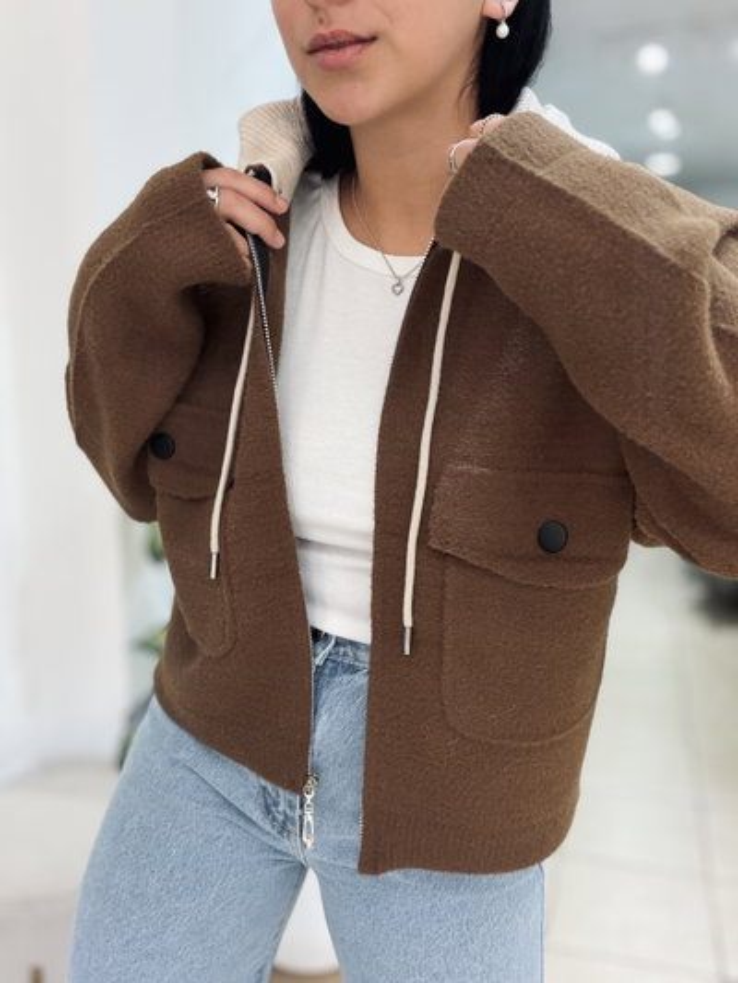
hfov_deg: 46.8
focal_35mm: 30
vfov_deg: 60.0
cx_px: 369
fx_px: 852
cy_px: 492
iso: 80
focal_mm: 2.71
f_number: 1.9
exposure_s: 1/75
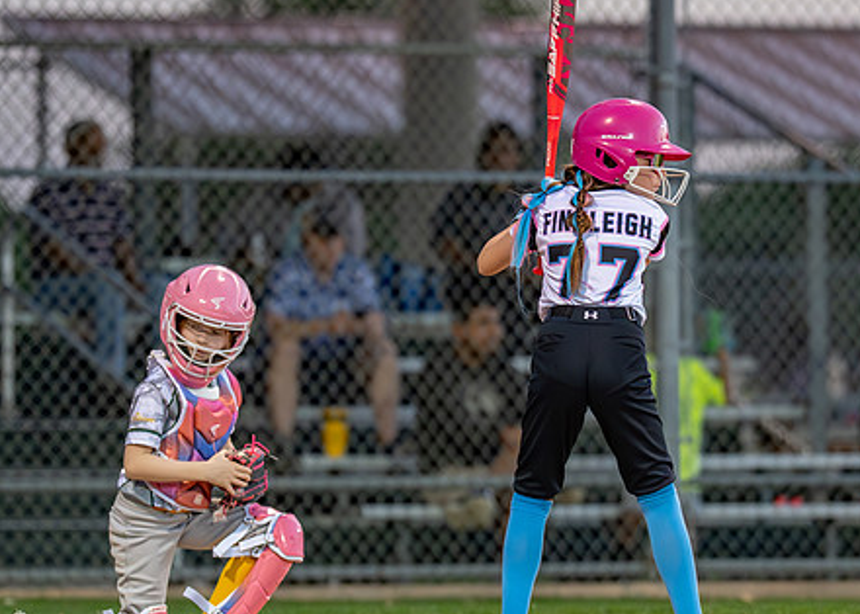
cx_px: 583
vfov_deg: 4.0
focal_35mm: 364
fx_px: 8888
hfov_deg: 5.5
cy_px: 356
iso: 2000
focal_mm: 135
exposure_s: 1/1250
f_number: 2
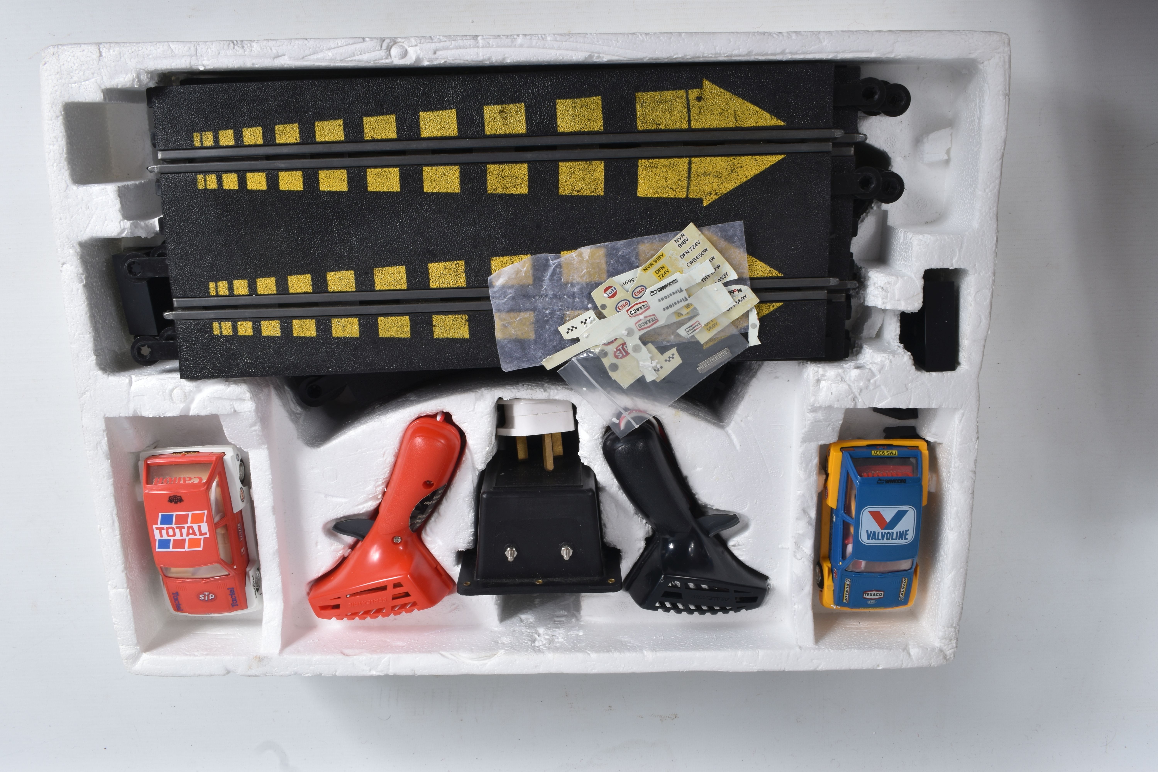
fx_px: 1013
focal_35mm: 32
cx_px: 579
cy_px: 386
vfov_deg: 41.7
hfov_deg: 59.5
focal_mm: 21
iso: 100
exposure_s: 1/125
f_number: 16
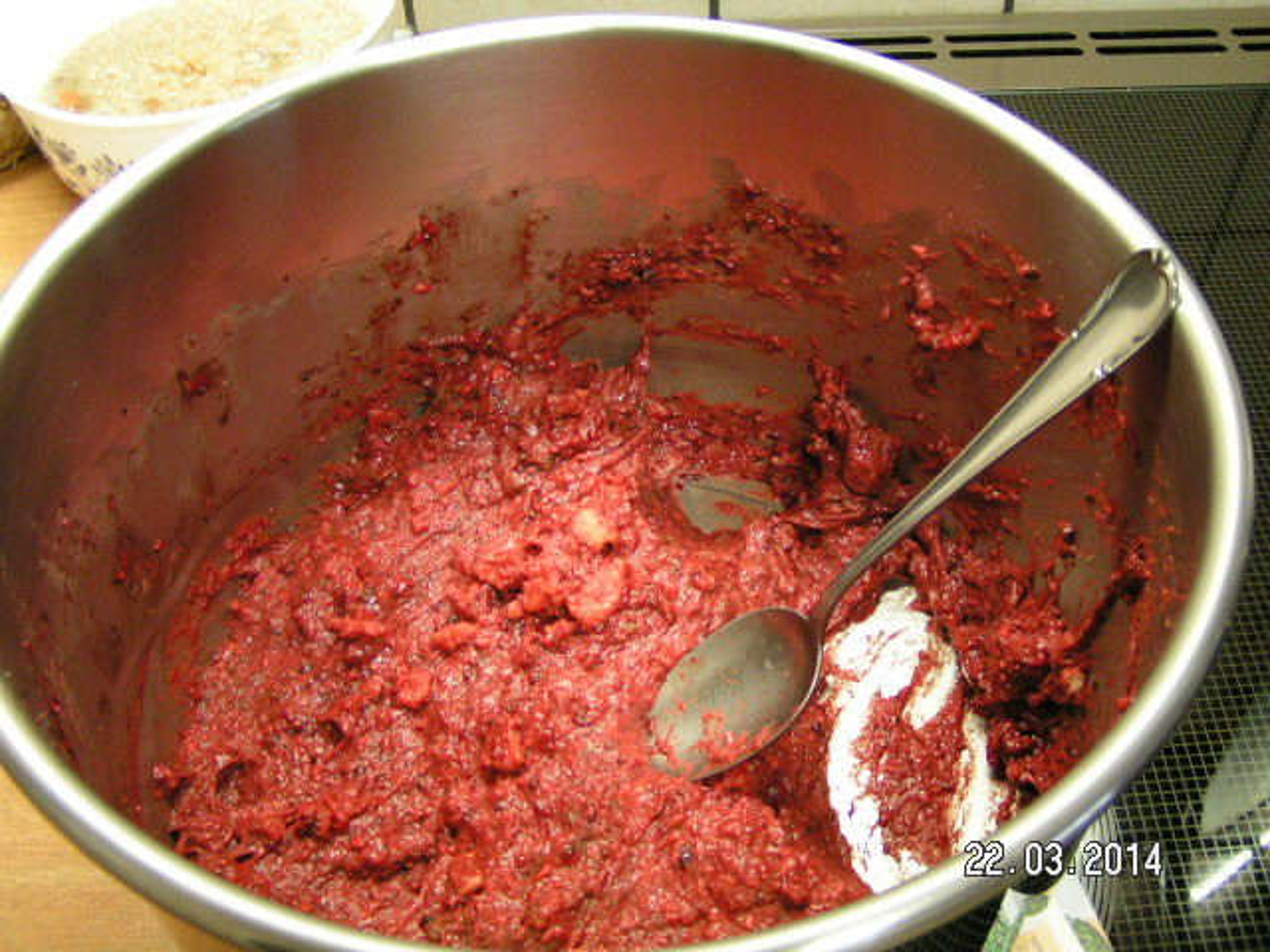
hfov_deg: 49.0
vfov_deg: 37.7
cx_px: 635
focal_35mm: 38
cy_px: 476
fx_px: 1394
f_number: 2.8
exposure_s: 1/8
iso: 200
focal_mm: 5.8
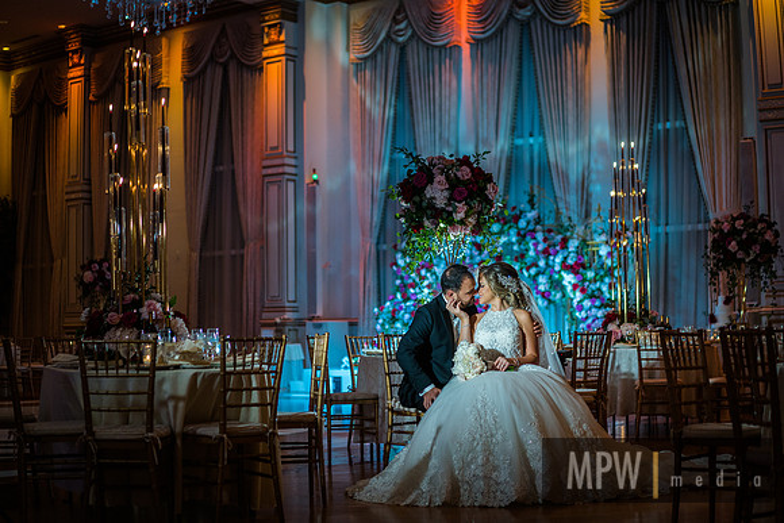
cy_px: 262
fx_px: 1198
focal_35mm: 55
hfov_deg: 36.2
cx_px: 392
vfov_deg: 24.6
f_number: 2
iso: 500
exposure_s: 1/160
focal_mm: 55
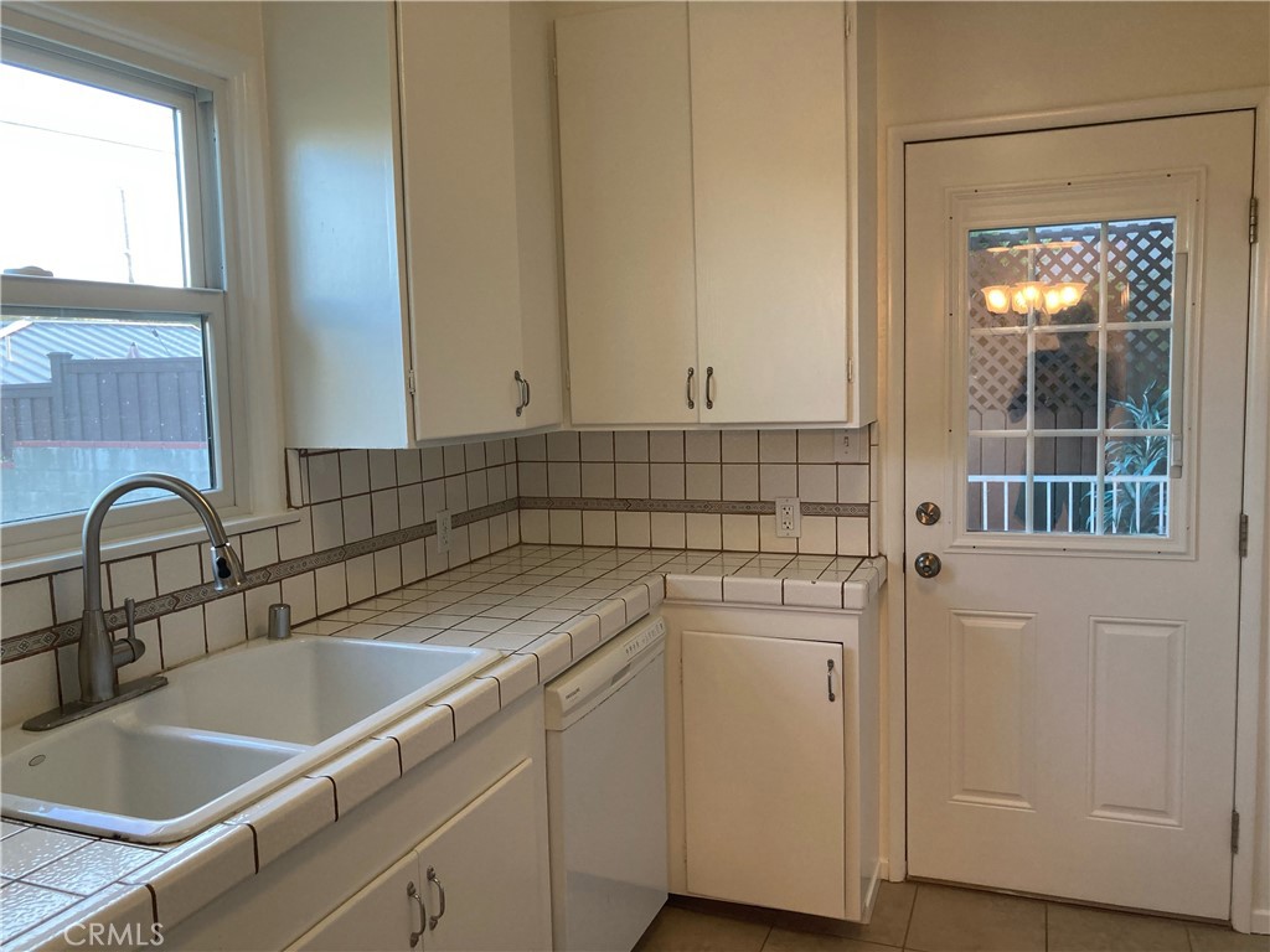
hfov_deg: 63.4
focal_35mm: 28
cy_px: 476
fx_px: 1027
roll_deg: +1.2
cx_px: 635
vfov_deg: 49.7
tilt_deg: -5.3
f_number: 1.8
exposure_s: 1/60
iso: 80
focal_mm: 3.99
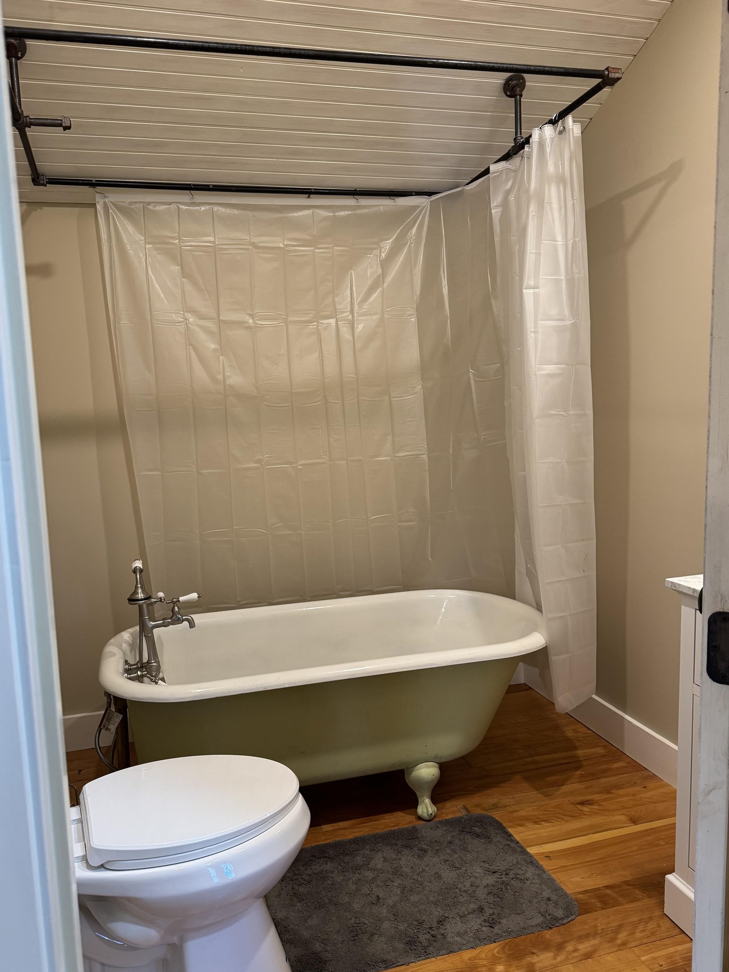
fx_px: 730
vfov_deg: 67.3
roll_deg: +3.0
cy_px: 493
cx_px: 340
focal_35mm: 26
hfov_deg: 53.0
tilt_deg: -7.1
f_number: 1.78
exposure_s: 1/60
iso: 250
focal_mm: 6.76
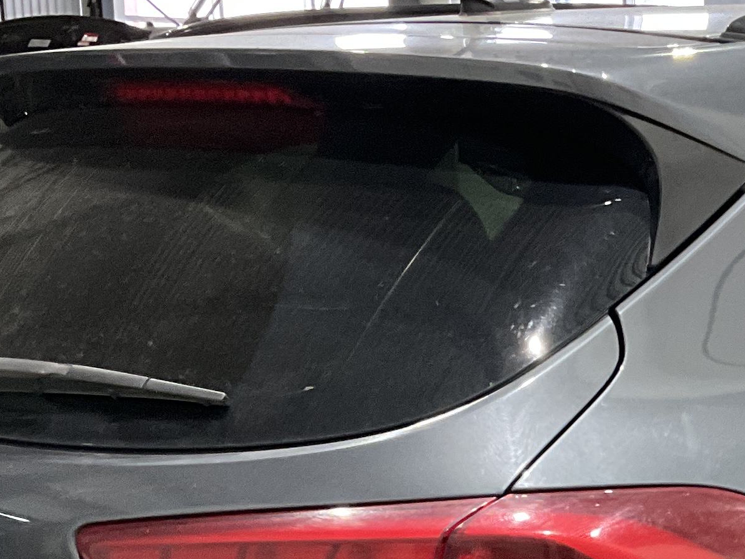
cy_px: 678
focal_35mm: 98
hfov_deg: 19.3
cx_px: 803
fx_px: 2109
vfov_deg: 14.6
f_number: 1.8
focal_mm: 3
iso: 160
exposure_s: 1/60
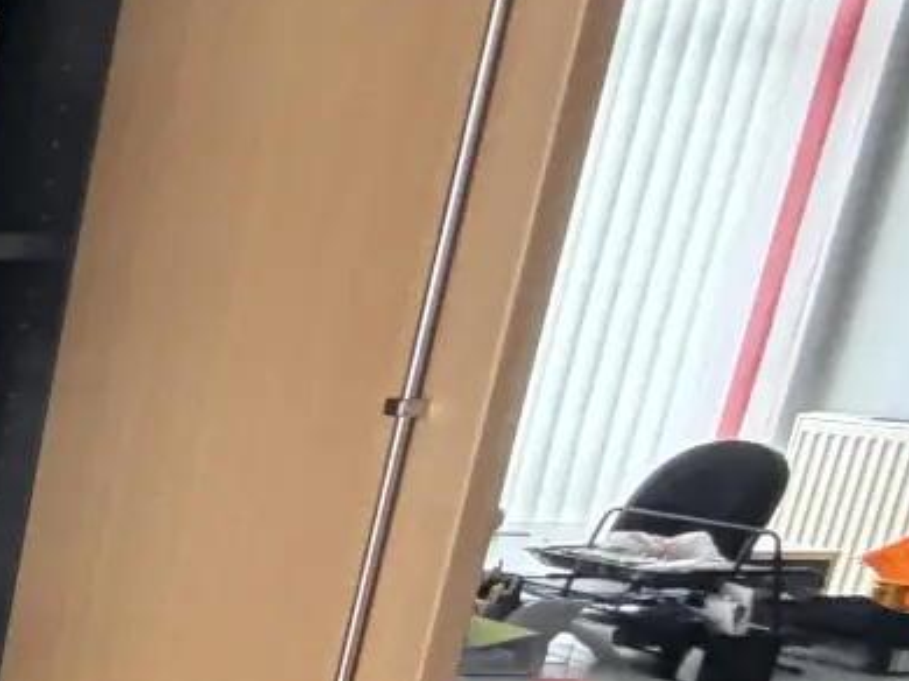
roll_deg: +0.8
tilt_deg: -14.6
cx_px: -1151
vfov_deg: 20.5
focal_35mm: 69
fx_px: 1811
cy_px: 716
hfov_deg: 16.2
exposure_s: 1/70
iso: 320
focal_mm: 2.22
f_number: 2.2
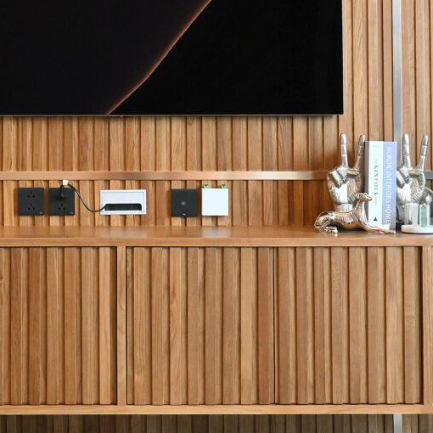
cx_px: 164
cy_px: 121
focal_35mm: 64
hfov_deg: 26.8
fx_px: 906
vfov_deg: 26.6
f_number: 8
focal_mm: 16
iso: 1600
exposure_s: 1/50
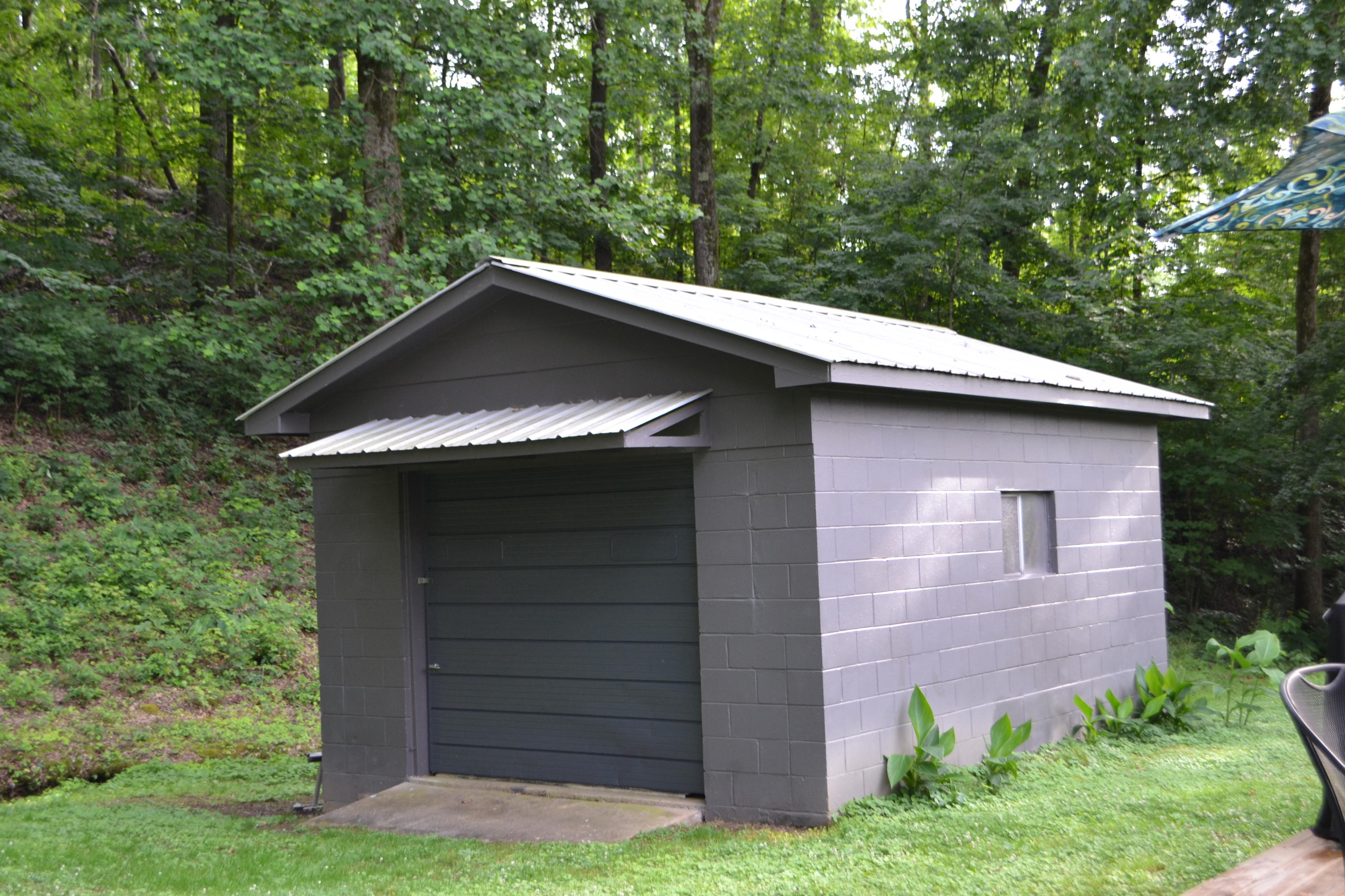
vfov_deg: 29.9
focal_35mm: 45
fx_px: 1681
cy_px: 448
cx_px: 672
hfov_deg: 43.6
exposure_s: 1/80
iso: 400
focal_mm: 30
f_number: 4.5
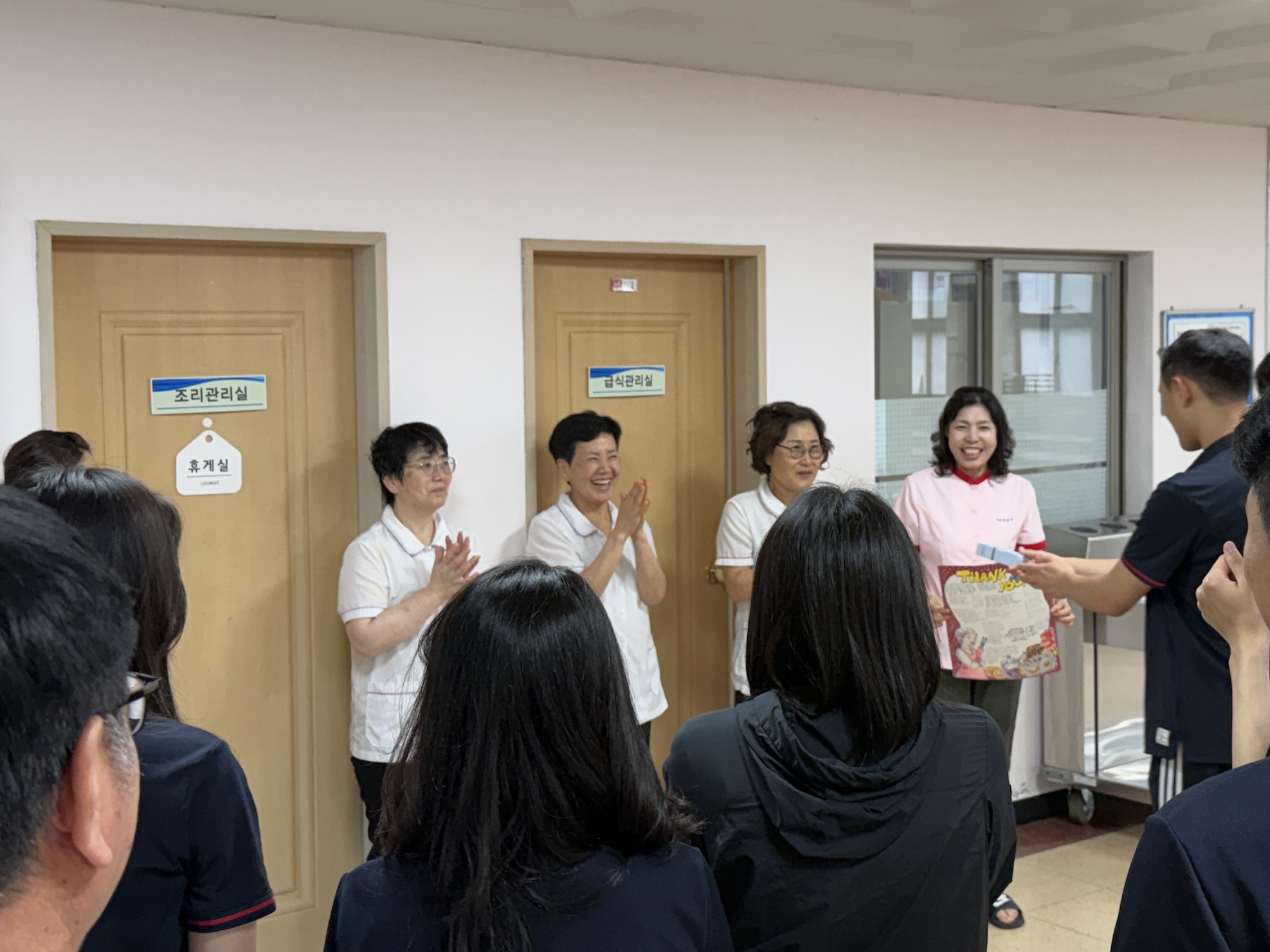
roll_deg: -0.1
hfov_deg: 38.7
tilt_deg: -3.1
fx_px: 1798
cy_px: 444
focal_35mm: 49
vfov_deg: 29.7
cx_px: 792
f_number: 1.78
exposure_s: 1/120
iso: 160
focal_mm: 6.76
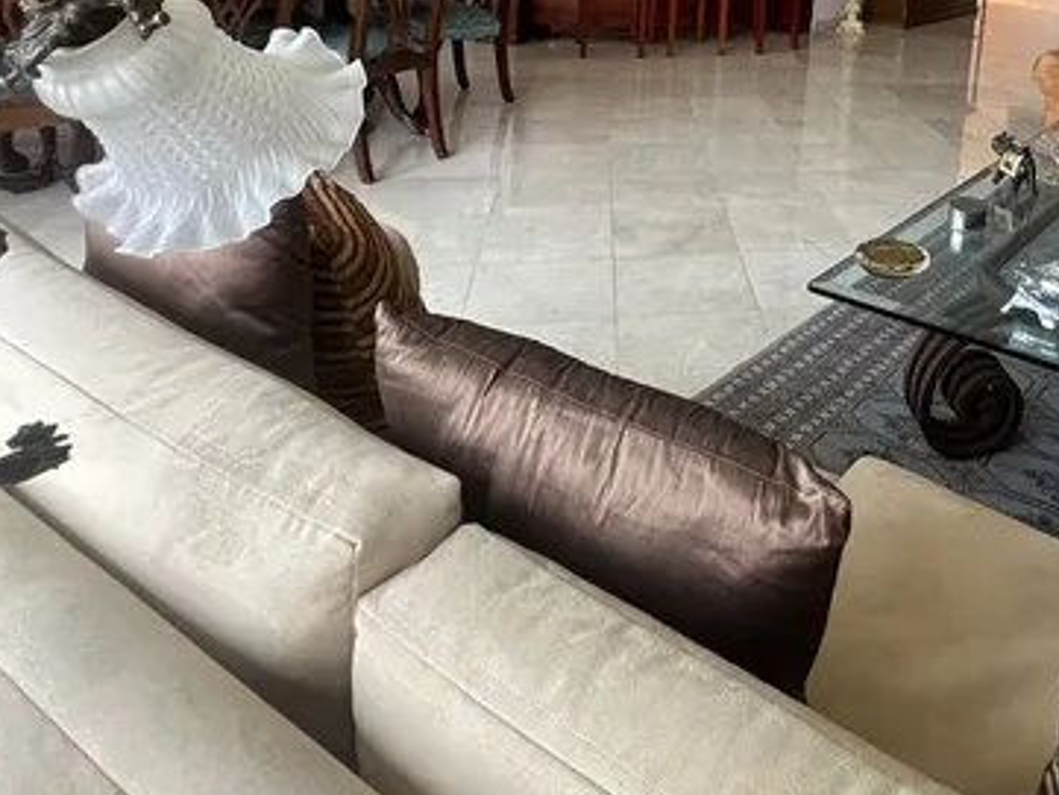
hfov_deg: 52.3
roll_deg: -5.6
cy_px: -12
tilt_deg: -6.9
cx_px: 924
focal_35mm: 31
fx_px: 949
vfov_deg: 39.7
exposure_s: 1/99
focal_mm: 2.22
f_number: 2.2
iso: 250
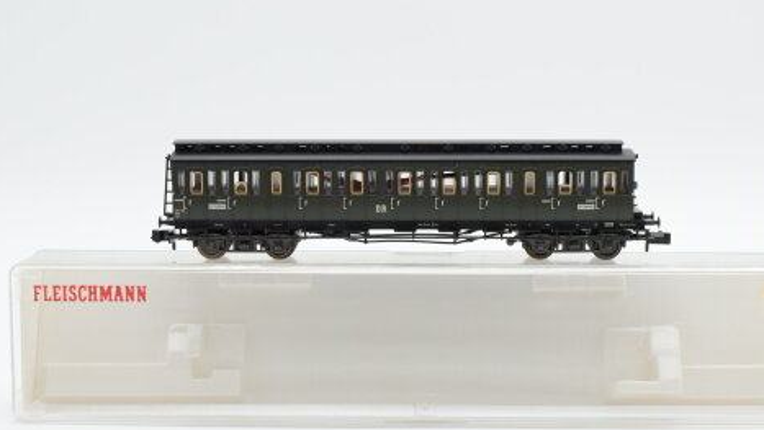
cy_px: 207
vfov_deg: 17.1
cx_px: 432
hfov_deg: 29.8
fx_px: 1432
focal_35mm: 71
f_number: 8
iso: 400
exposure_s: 1/160
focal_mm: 35
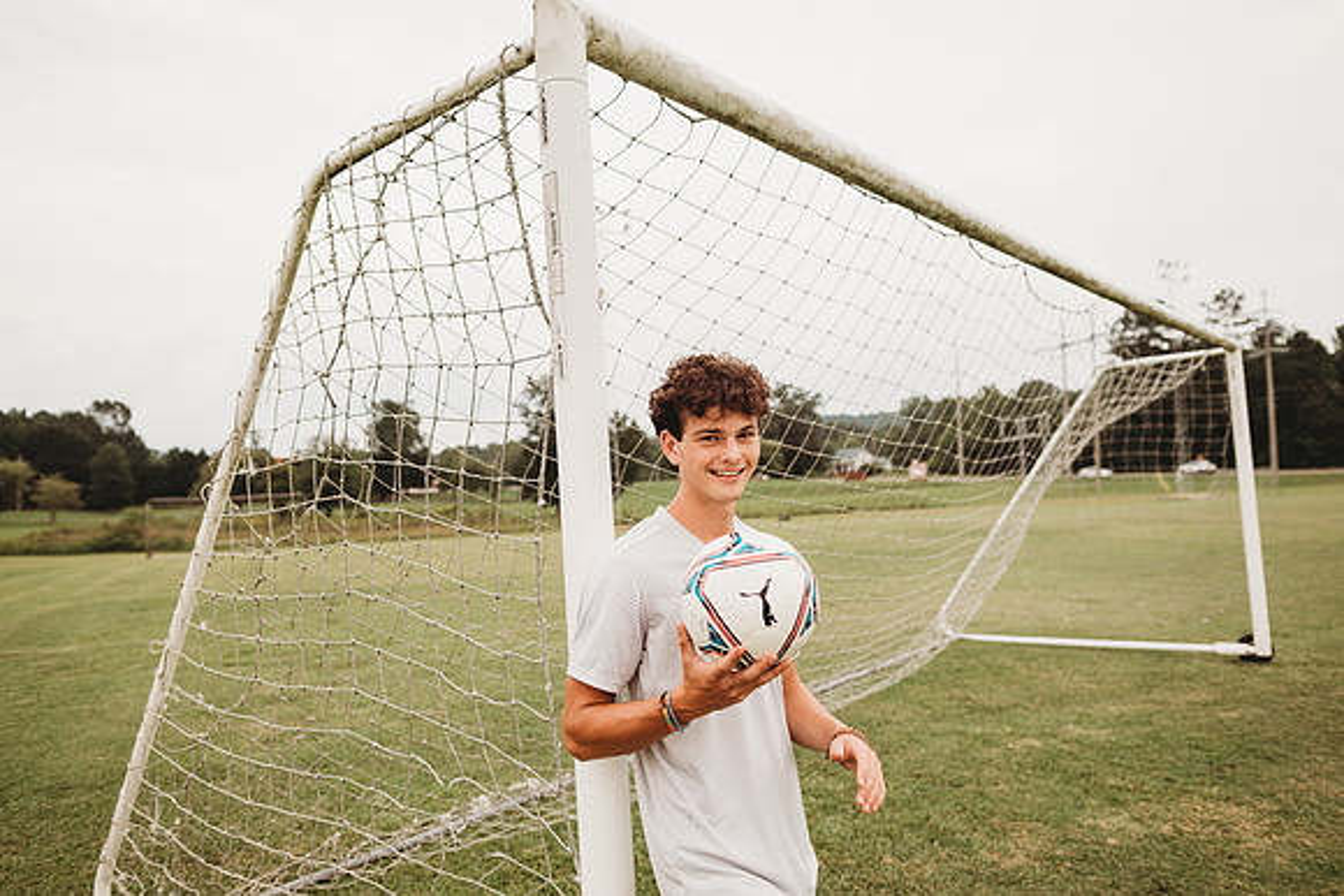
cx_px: 672
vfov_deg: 53.2
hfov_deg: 73.7
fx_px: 896
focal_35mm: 24
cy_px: 448
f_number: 2.8
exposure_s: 1/640
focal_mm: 24
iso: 320
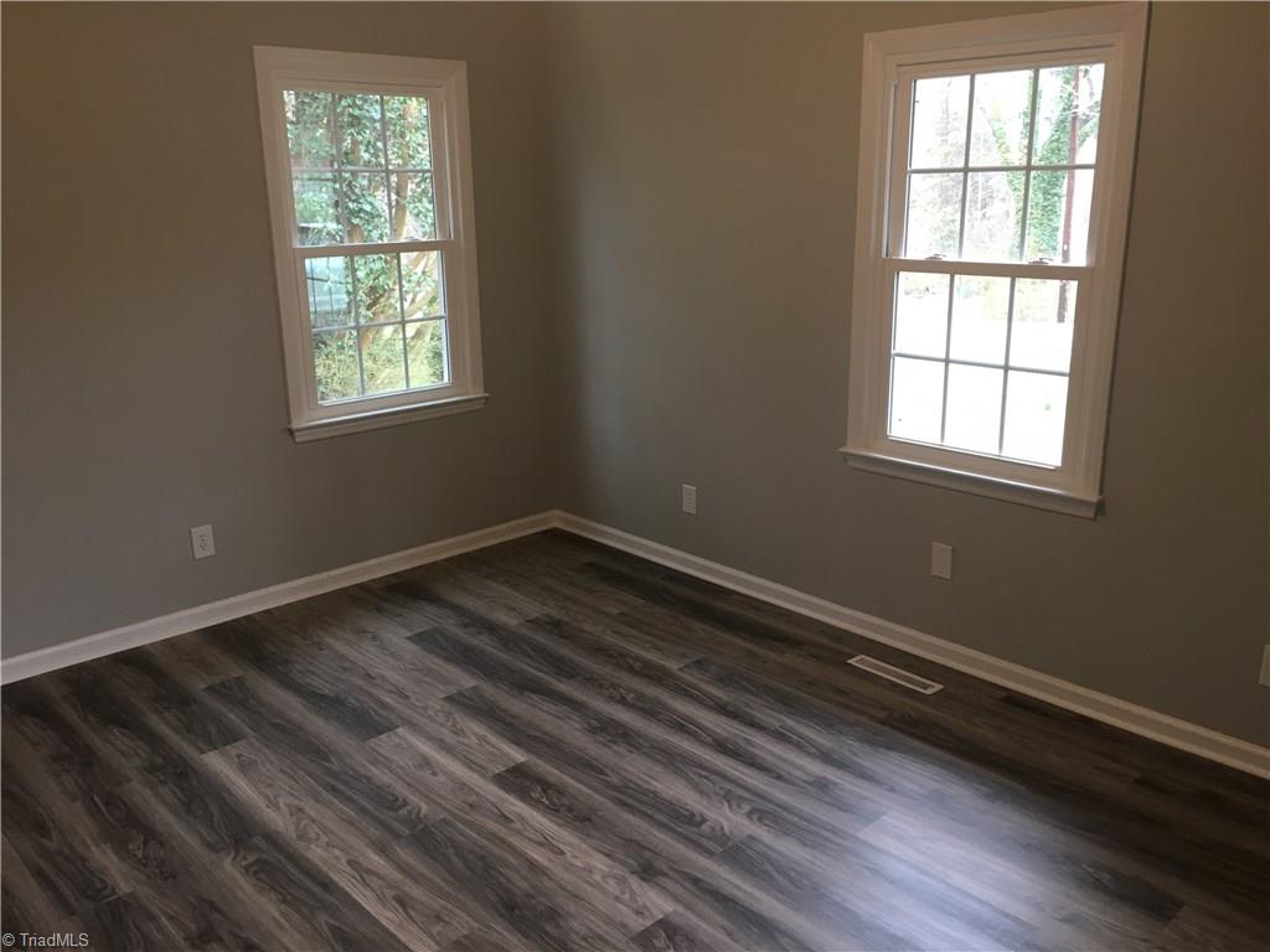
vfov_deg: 48.2
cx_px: 635
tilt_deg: -15.1
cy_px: 476
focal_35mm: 29
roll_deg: +1.7
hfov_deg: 61.7
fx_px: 1064
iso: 80
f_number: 2.2
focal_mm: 4.15
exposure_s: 1/30
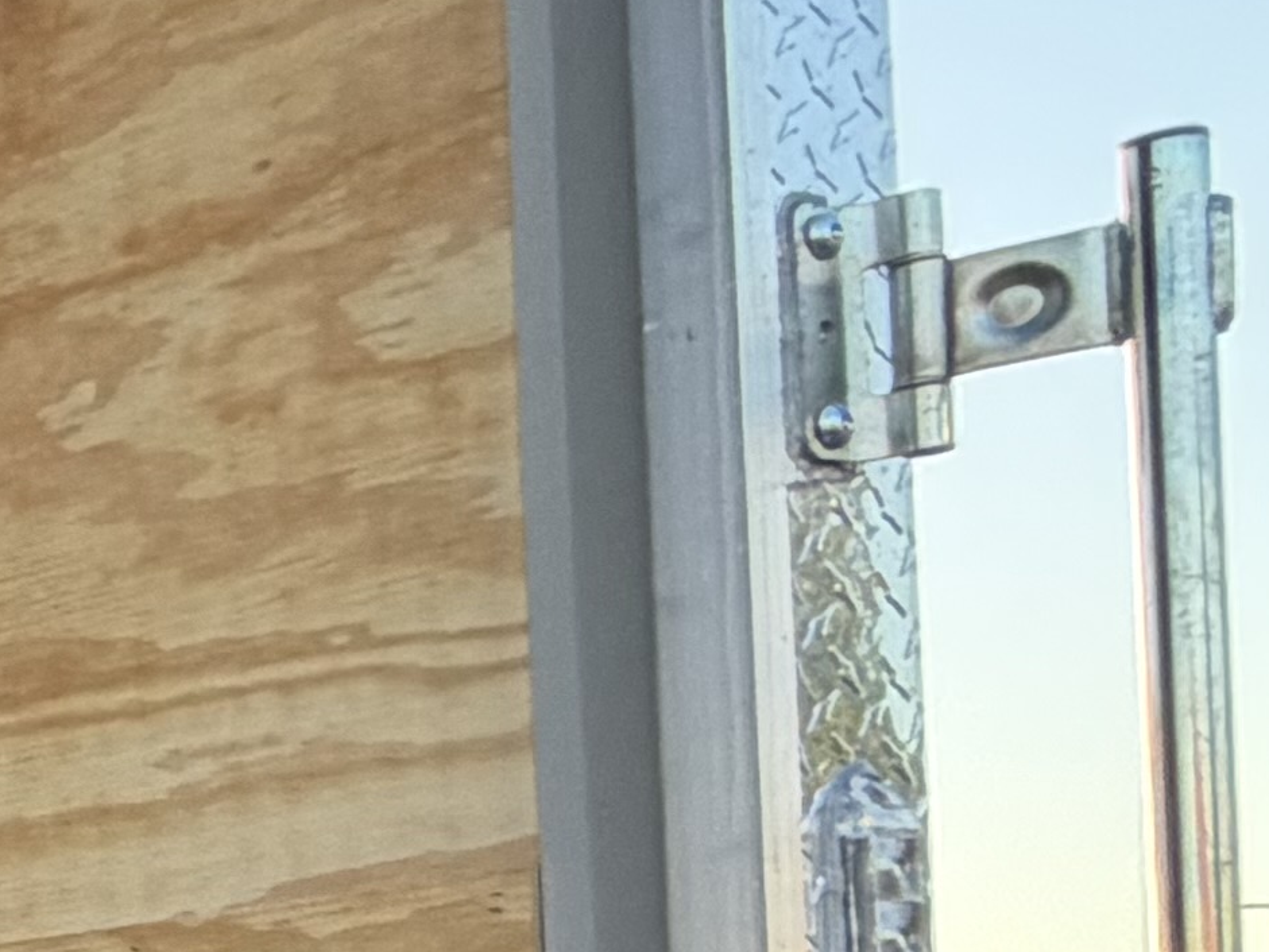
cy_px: 1297
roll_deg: +1.2
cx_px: -1959
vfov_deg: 16.3
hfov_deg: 13.9
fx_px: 3116
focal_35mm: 85
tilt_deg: +2.2
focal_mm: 2.22
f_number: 2.2
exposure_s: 1/121
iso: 100
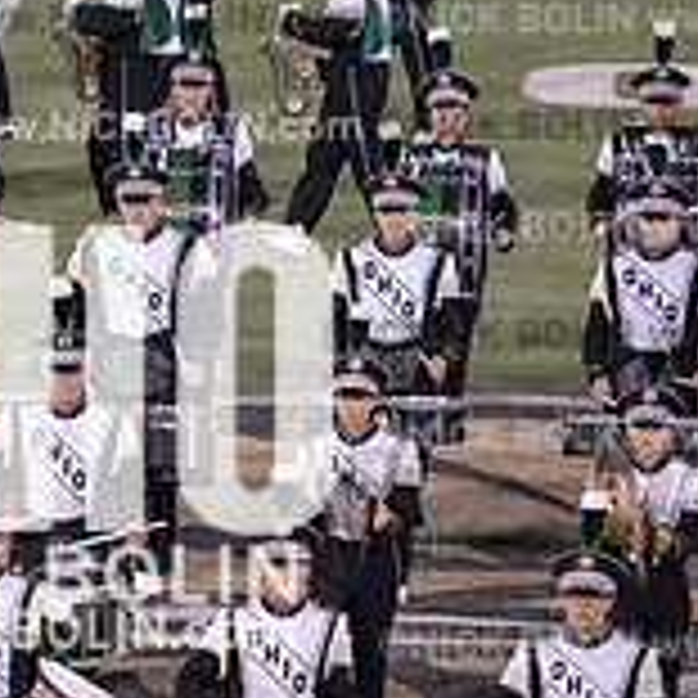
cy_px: 439
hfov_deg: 2.8
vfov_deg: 2.8
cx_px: 14
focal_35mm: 636
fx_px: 14509
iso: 5000
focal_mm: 200
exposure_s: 1/1250
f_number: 3.2
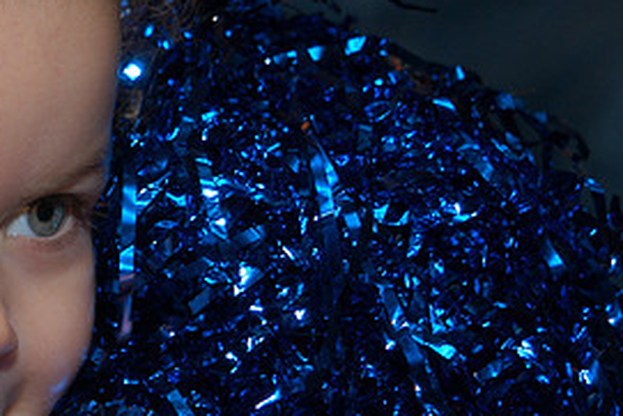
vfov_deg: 5.2
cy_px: 214
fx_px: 4554
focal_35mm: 263
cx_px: 25
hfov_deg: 7.8
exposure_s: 1/60
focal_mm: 82
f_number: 5.6
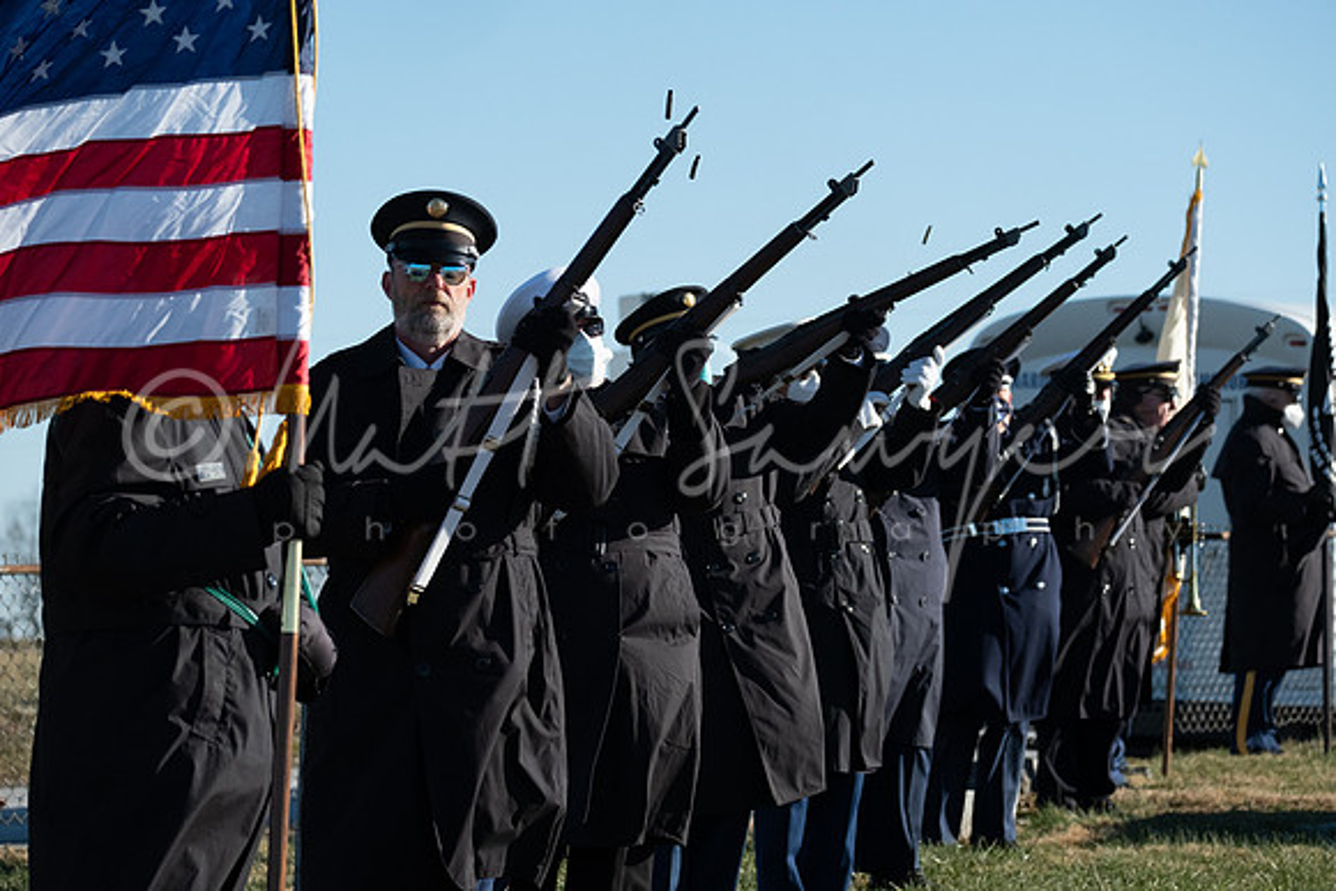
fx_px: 5568
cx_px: 668
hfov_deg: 13.7
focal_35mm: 150
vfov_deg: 9.2
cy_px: 446
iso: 800
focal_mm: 100
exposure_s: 1/3500
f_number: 5
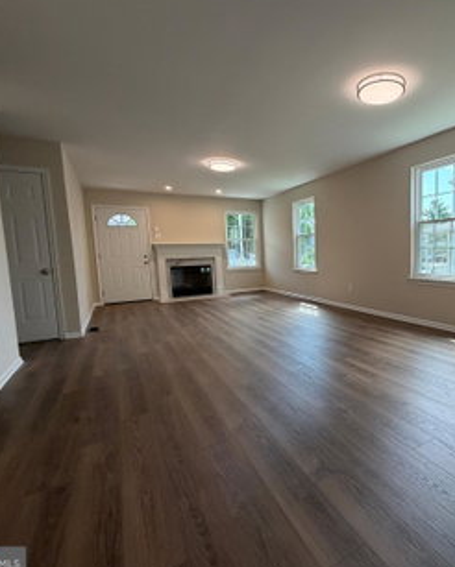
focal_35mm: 19
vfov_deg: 83.2
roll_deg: +1.9
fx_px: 320
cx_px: 325
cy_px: 283
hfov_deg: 67.7
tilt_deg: -5.4
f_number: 2.2
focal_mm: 2.22
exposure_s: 1/120
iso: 160
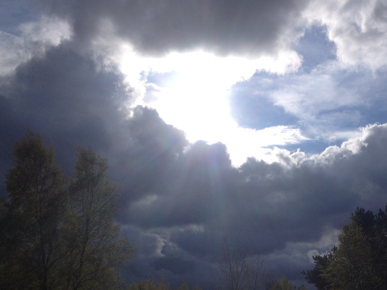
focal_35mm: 53
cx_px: 246
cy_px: 209
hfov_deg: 35.9
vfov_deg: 27.2
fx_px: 592
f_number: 2.4
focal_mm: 4.28
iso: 50
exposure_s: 1/9259
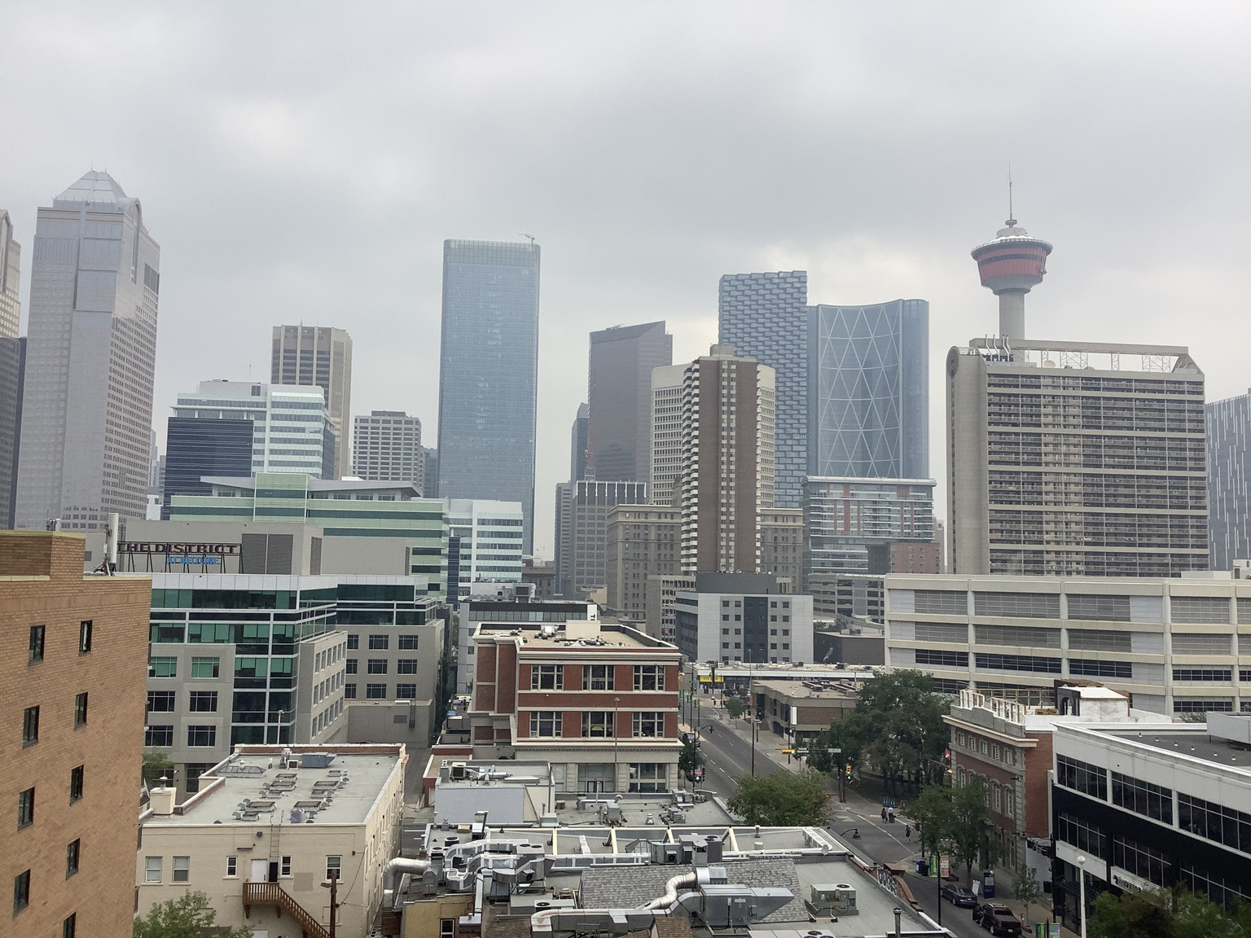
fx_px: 1120
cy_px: 469
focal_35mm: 31
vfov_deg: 45.4
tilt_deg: +4.5
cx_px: 626
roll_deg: -0.5
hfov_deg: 58.4
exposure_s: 1/570
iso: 25
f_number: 2.4
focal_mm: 3.3
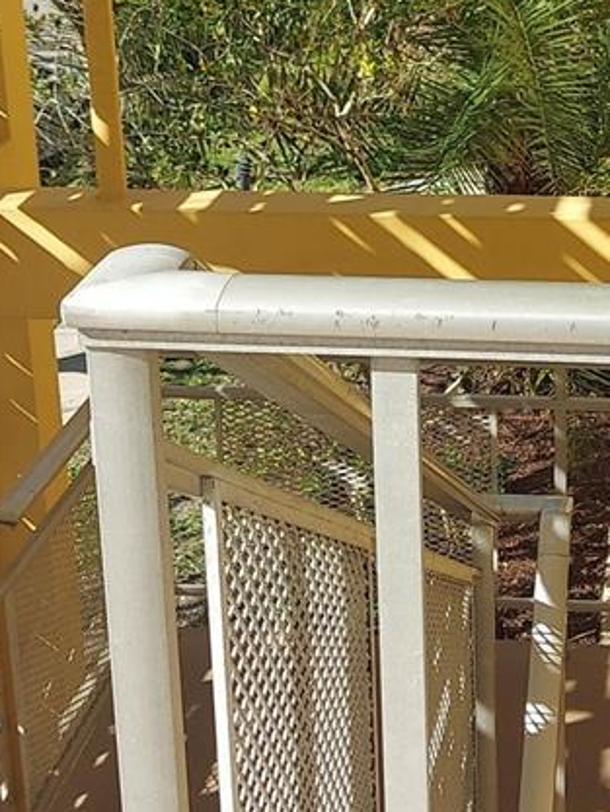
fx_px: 1691
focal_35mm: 72
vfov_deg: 26.5
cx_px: 520
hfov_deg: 20.1
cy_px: 150
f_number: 2
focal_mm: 4.6
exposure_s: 1/748
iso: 50
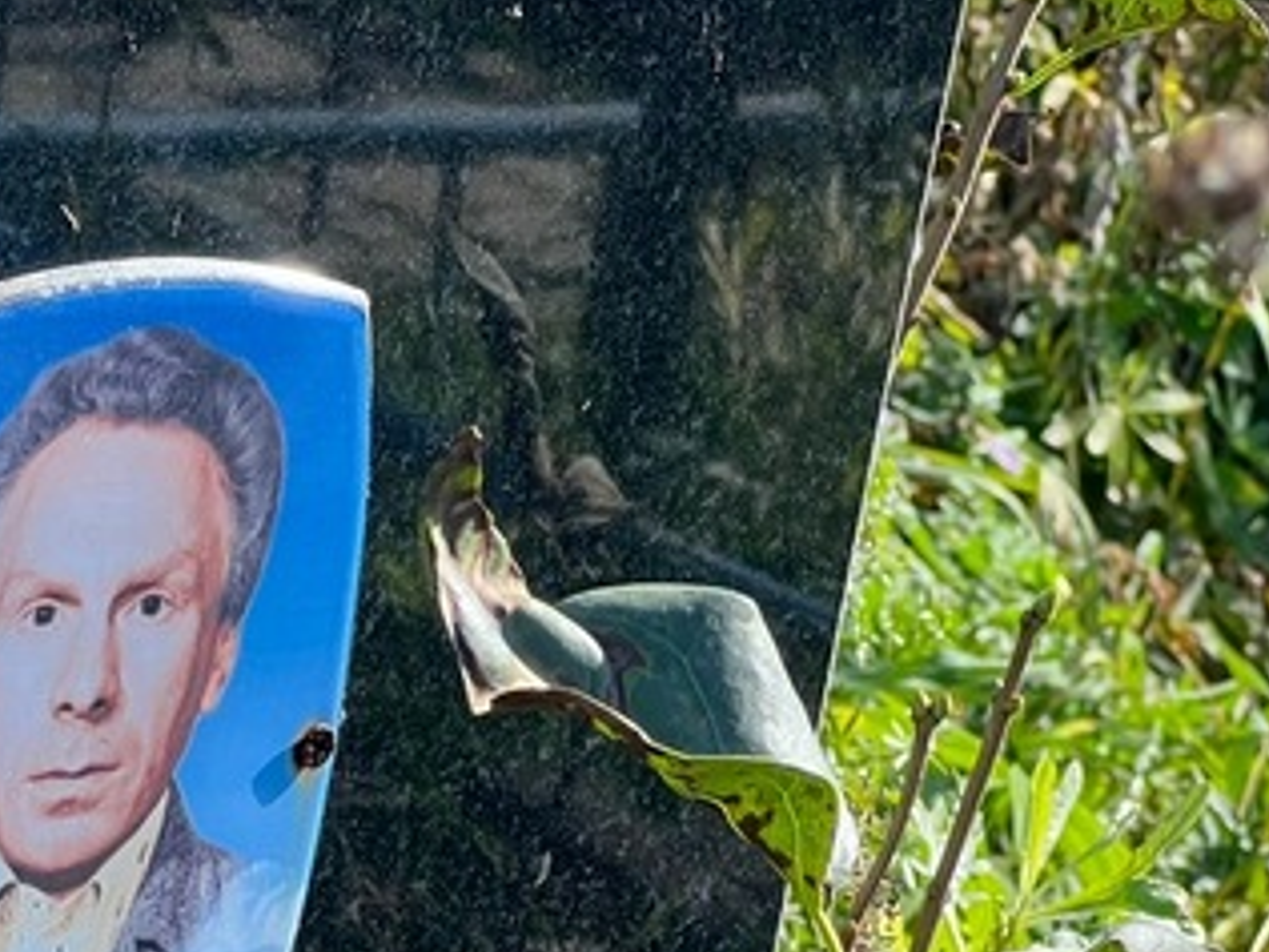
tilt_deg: -18.1
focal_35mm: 195
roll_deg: -8.2
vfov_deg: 7.6
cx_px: 4
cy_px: 916
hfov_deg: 10.1
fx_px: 7149
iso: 32
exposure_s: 1/186
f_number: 2.8
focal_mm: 9
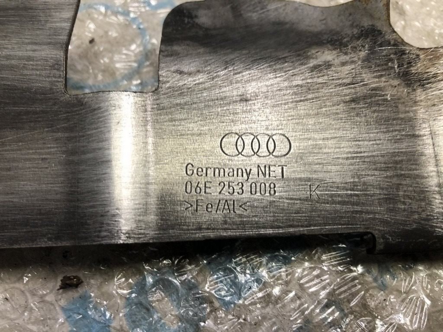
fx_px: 358
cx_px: 222
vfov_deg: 49.7
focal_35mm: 28
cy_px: 166
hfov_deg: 63.4
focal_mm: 4
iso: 20
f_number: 1.8
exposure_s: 1/33
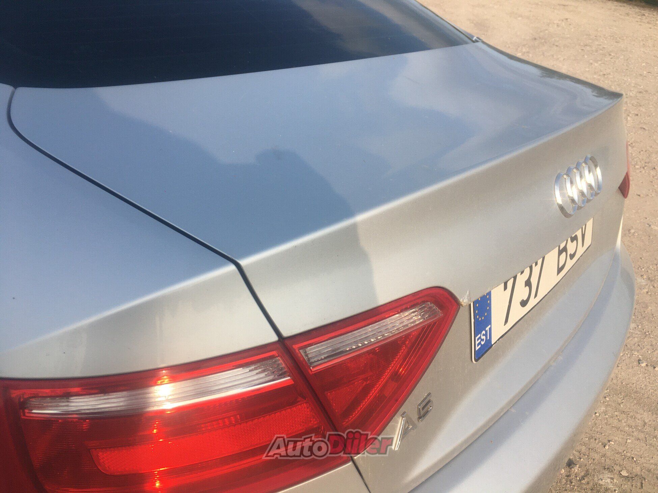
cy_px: 246
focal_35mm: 29
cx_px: 329
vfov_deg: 48.2
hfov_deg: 61.7
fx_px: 551
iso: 25
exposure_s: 1/1054
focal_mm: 4.15
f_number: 2.2
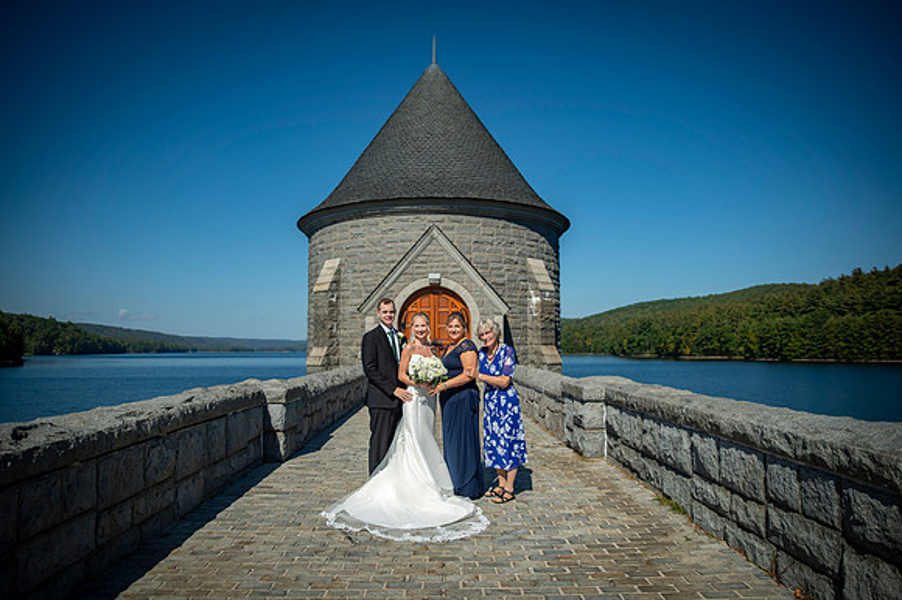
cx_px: 451
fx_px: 610
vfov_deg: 52.4
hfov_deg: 72.9
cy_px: 300
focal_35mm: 24
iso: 80
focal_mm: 24
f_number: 2.8
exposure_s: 1/3200
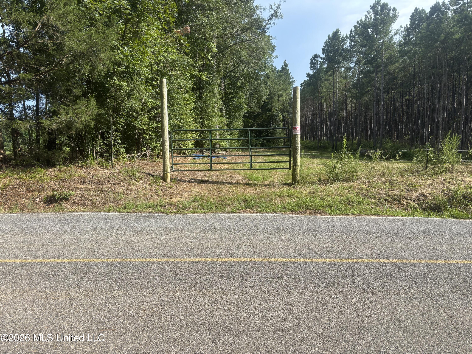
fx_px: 355
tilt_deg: -7.3
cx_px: 236
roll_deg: +1.6
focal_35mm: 26
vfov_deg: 53.1
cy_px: 177
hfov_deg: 67.3
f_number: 1.6
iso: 50
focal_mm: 5.96
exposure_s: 1/2024
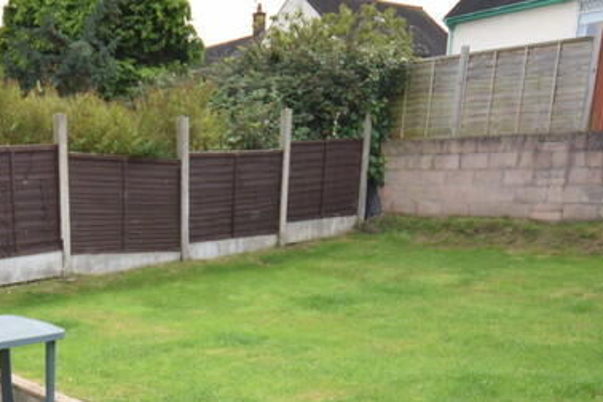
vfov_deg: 27.6
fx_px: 782
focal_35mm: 47
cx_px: 142
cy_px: 379
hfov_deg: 40.8
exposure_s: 1/125
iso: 180
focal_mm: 11.5
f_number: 5.6
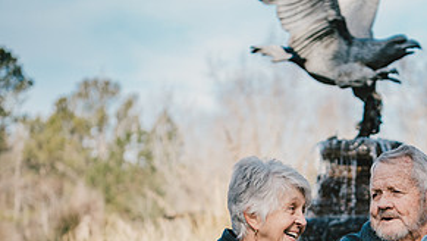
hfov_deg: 14.6
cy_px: 259
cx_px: 379
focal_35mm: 146
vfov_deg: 8.3
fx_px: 1654
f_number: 3.5
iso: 900
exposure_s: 1/3200
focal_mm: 70
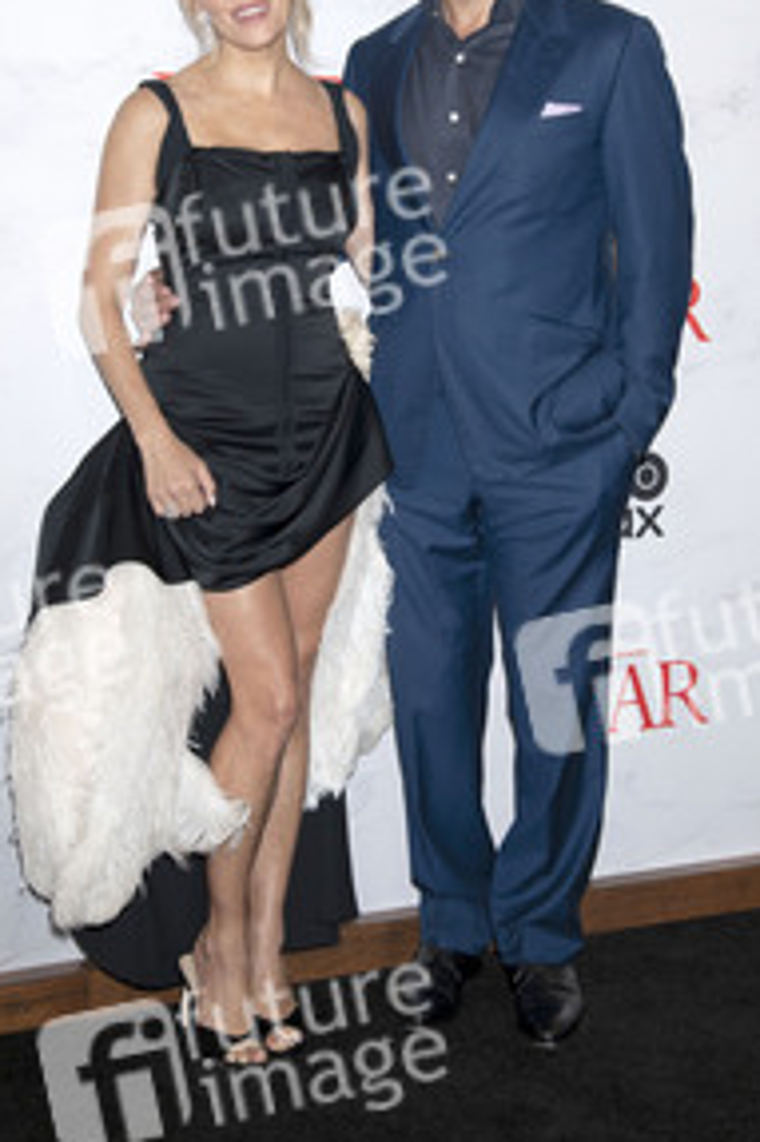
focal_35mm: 67
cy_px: 462
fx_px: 2124
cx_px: 358
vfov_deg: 30.0
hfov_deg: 20.3
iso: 640
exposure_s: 1/200
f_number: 5.6
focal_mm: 48
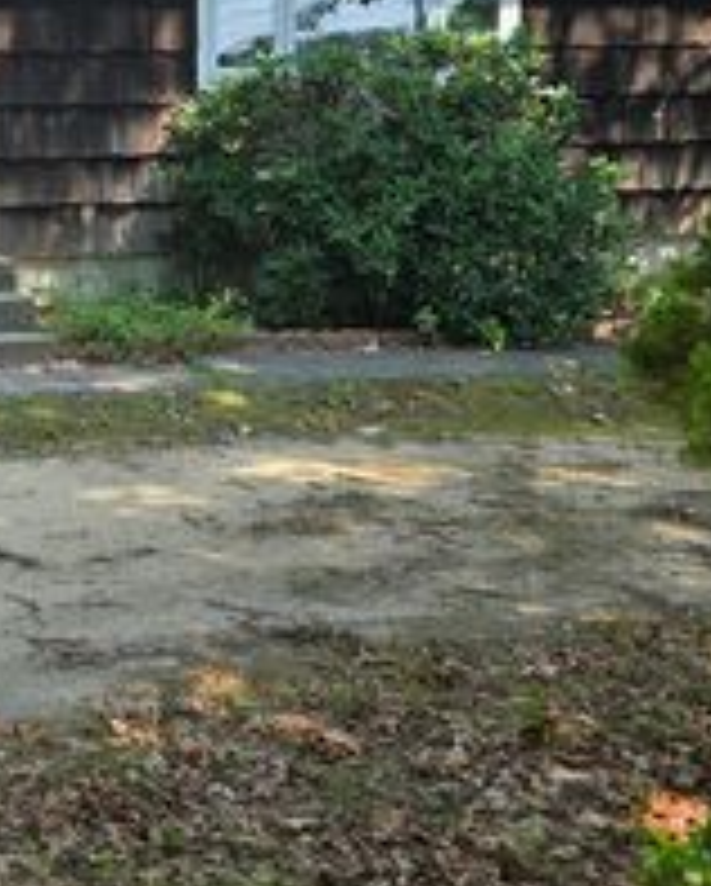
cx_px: -202
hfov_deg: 23.7
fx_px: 1497
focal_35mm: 57
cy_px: 232
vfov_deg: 32.4
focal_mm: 6.3
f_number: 1.7
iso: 12
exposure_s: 1/180
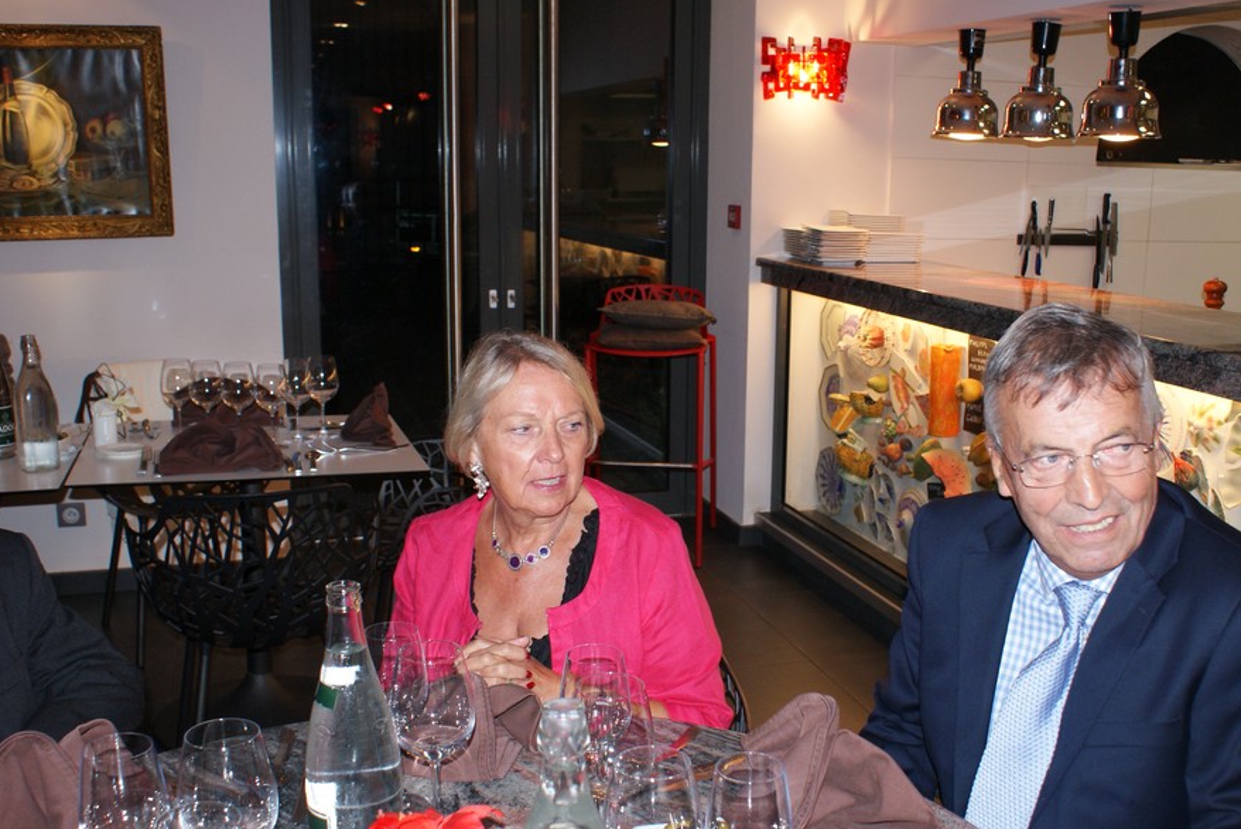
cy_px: 454
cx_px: 695
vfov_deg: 37.9
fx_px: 1207
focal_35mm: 35
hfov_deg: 54.3
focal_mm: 20
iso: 400
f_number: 5.6
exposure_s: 1/60
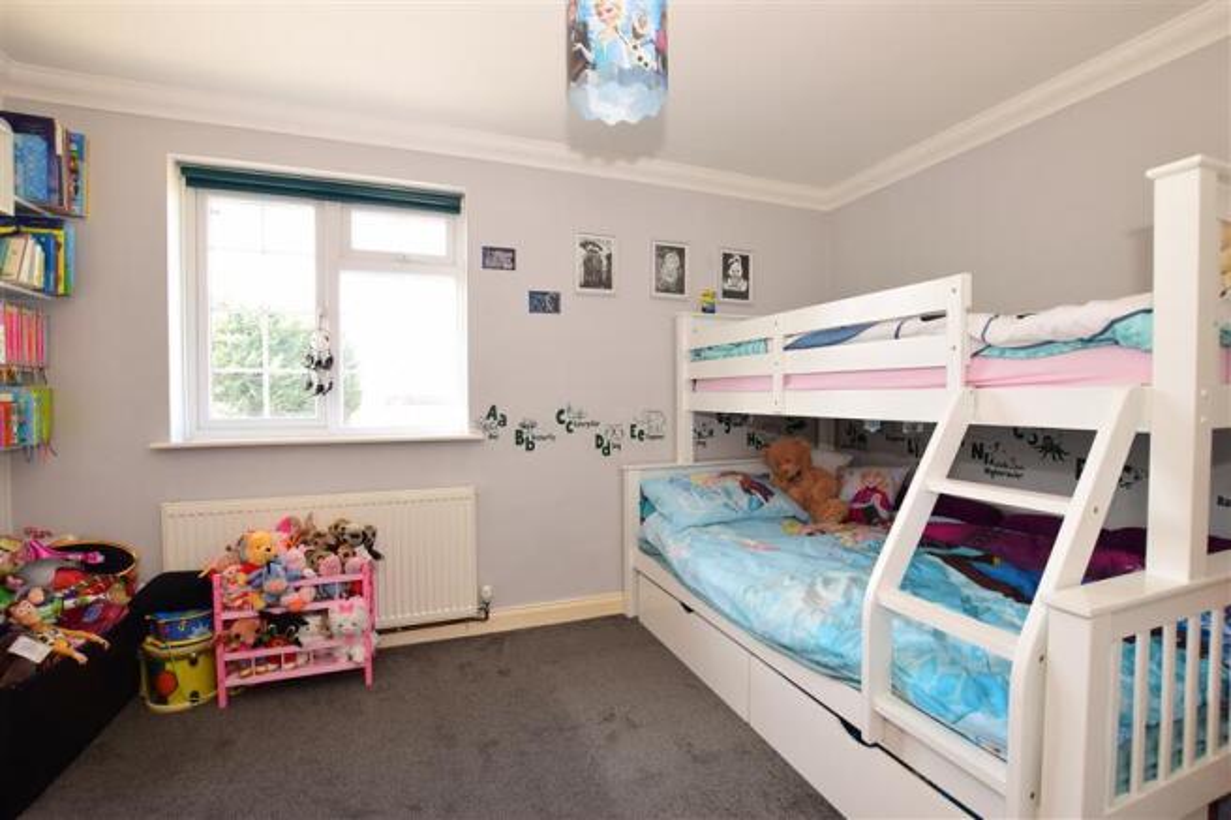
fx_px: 513
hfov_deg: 100.4
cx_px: 616
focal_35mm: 15
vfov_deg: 77.3
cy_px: 410
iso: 200
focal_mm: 10
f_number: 9
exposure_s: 1/8
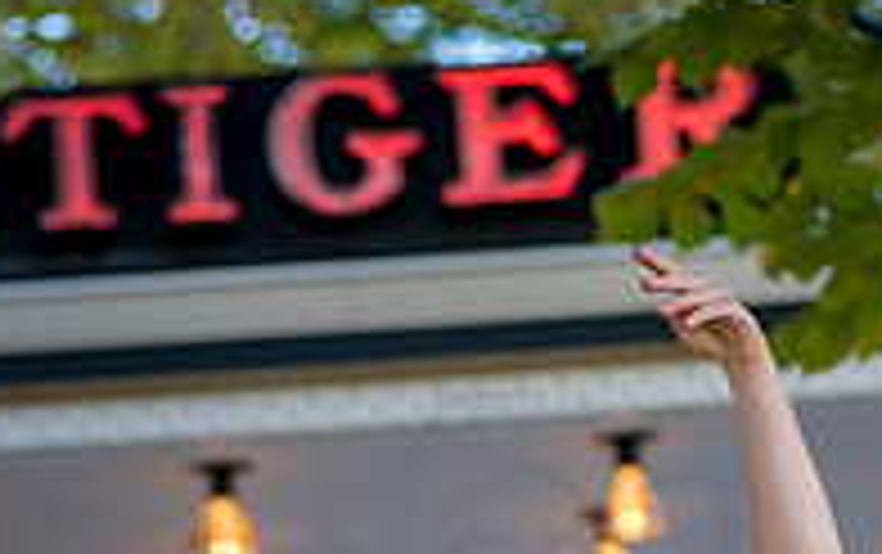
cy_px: 991
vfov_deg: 5.0
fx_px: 6305
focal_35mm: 262
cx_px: 540
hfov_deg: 8.0
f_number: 4
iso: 400
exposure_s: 1/400
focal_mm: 112
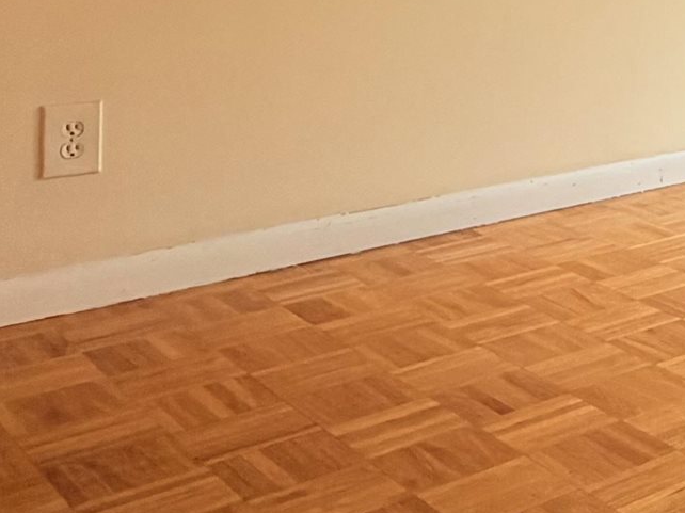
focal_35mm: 67
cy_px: -97
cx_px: 1126
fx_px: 1325
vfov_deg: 20.5
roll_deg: -0.1
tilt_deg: -2.4
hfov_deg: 22.0
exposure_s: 1/121
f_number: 2.2
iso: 100
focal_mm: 2.22
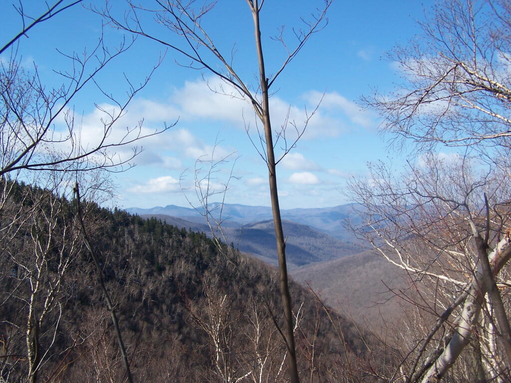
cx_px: 256
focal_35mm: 38
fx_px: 561
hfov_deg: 49.0
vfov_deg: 37.7
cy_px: 192
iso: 80
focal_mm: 6.3
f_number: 4
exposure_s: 1/640
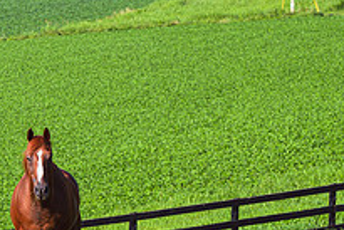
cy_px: 43
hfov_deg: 6.6
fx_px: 2974
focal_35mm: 311
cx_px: -15
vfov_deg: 4.4
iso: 100
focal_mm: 110
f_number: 5.6
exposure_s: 1/400
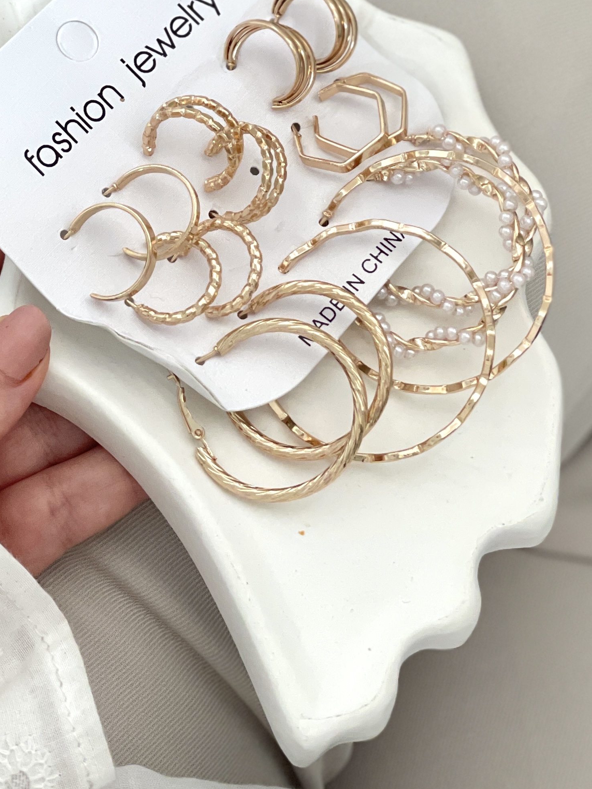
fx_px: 2439
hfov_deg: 13.8
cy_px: 189
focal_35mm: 107
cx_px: 234
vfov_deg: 18.2
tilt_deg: -71.2
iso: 160
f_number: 2
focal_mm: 6
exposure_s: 1/122
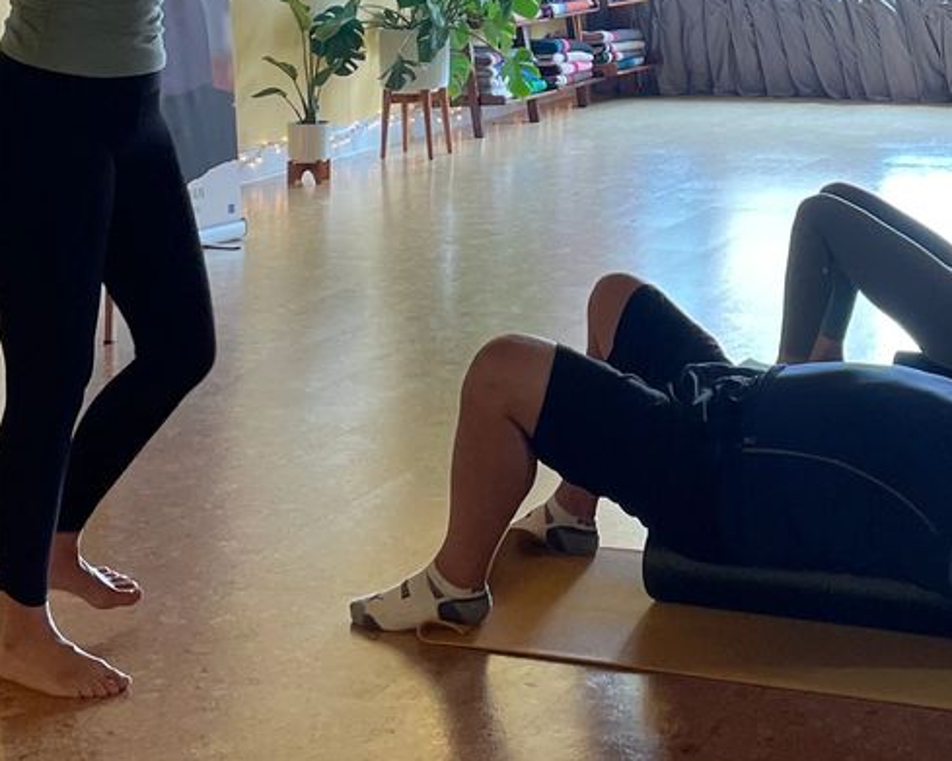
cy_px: -154
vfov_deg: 17.6
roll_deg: +0.0
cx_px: 664
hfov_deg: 22.9
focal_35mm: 83
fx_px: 2338
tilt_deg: -0.2
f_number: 1.6
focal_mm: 4.2
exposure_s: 1/60
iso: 64
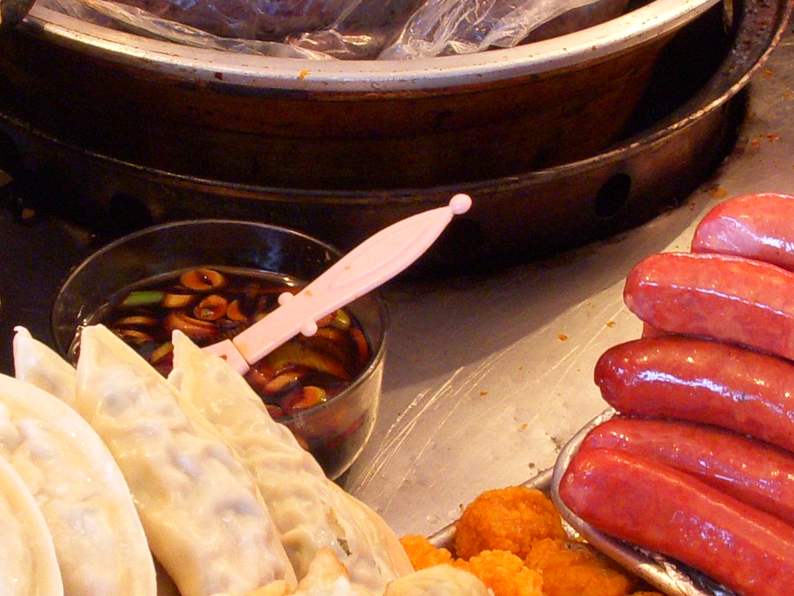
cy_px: 338
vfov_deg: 13.8
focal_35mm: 107
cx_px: 308
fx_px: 2454
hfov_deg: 18.4
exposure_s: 1/13
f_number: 3.3
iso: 200
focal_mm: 6.3
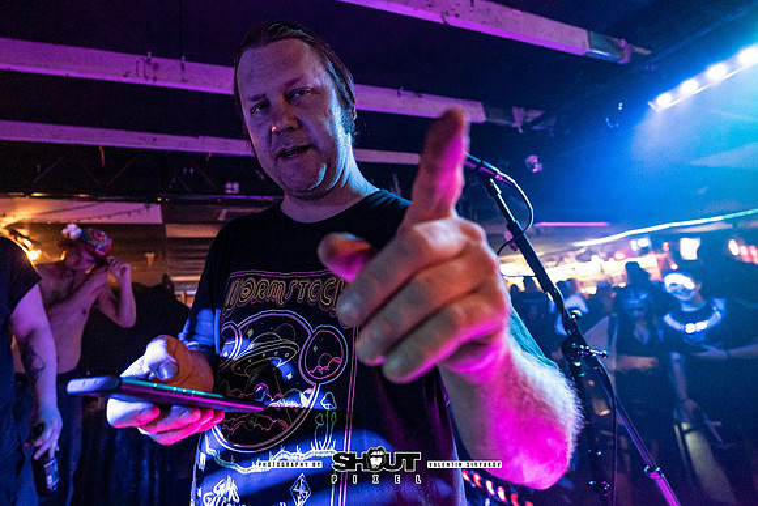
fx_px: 356
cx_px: 307
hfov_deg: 92.5
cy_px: 216
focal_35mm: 17
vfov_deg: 70.4
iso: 3200
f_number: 2.8
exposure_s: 1/200
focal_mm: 14
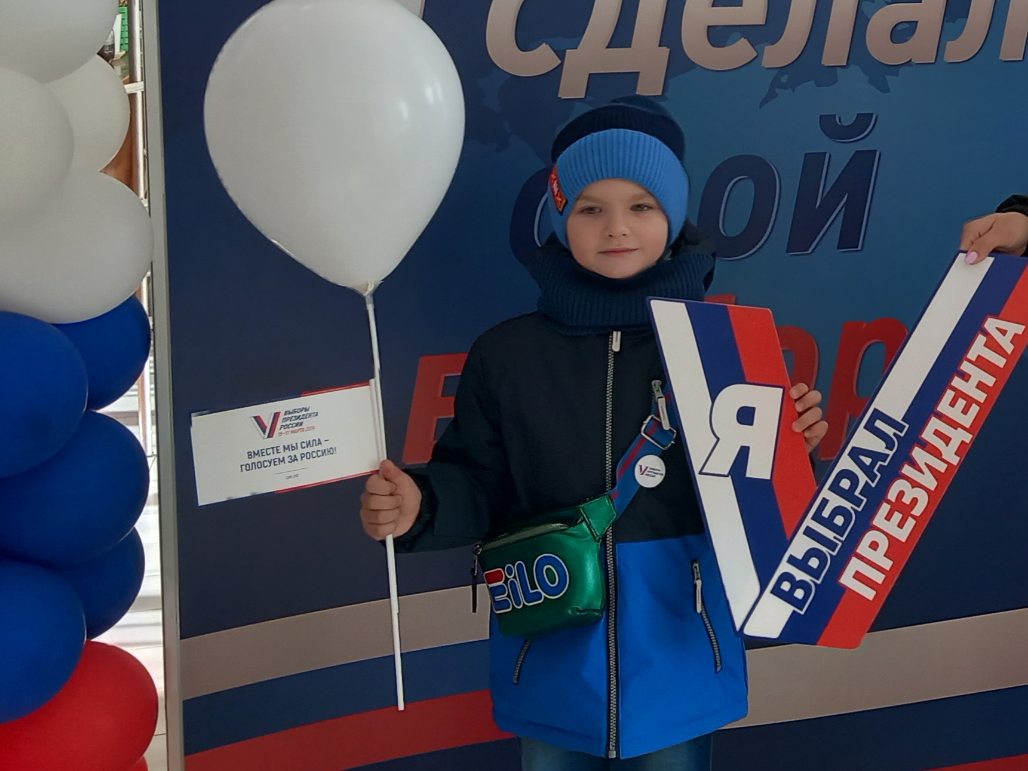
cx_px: 1014
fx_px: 1901
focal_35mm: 64
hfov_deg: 28.5
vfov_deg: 22.0
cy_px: -11
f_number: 1.8
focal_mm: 4
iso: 40
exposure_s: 1/50
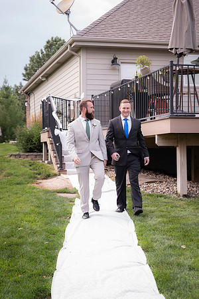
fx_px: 539
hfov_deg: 20.9
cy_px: 150
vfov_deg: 31.0
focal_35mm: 65
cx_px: 100
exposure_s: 1/400
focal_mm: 65
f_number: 4
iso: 560
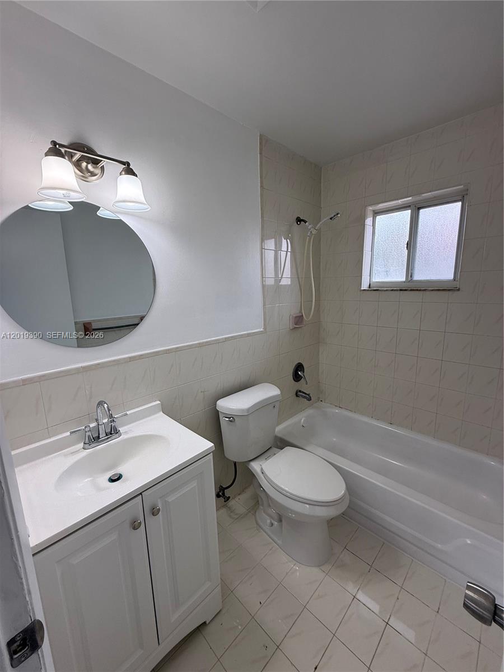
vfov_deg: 102.1
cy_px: 336
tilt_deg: -9.9
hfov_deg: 85.7
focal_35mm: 14
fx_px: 272
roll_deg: +1.5
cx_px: 252
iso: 50
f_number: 2.2
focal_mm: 2.22
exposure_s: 1/152
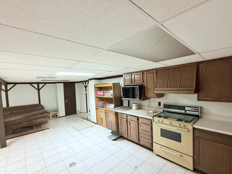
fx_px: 107
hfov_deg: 94.4
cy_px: 93
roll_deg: +2.3
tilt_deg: -2.7
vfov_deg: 78.0
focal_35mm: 16
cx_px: 108
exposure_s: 1/60
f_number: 2.2
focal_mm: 2.22
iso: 640
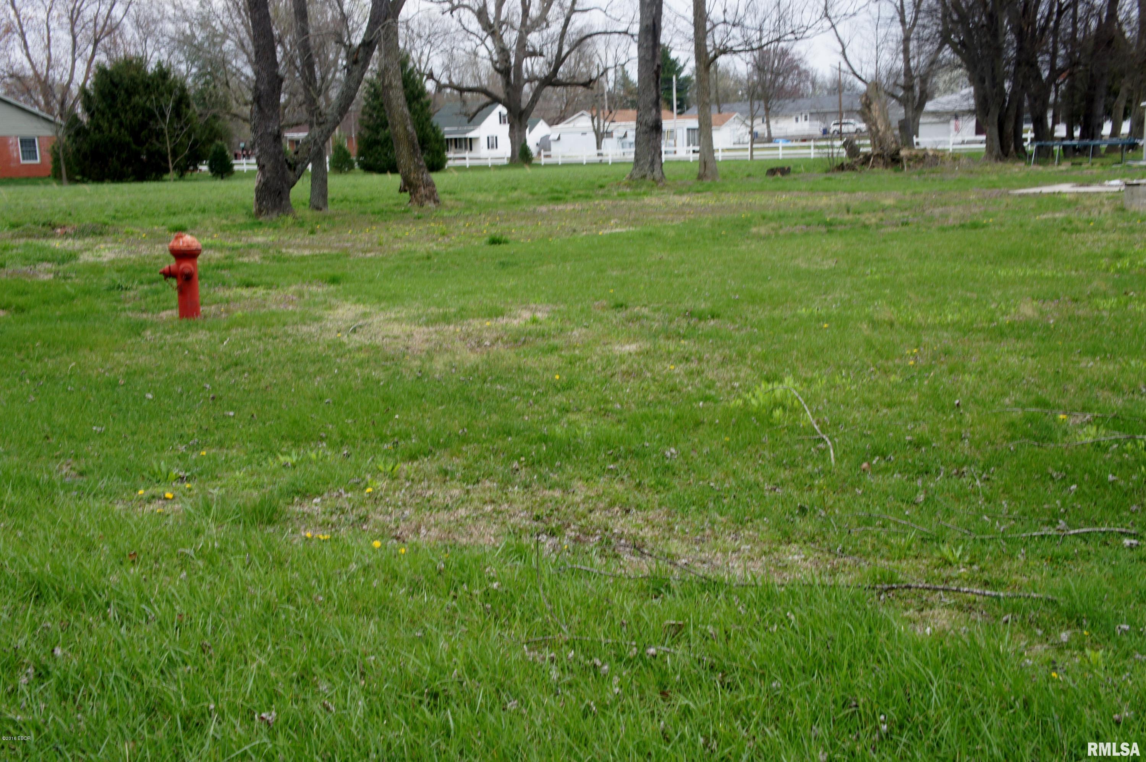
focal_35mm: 42
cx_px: 573
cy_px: 381
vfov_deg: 31.9
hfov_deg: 46.4
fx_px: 1336
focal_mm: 28
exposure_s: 1/60
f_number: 9
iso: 200
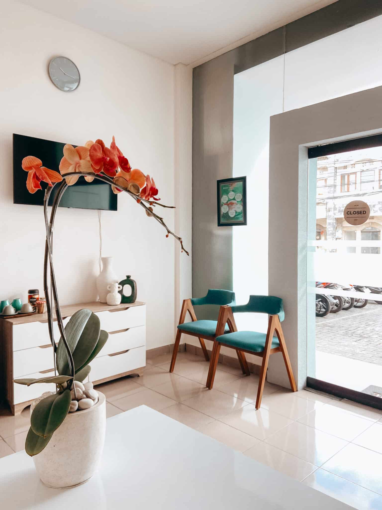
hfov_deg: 53.1
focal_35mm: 26
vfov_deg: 67.3
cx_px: 191
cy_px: 255
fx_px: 383
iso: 50
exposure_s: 1/120
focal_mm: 4.25
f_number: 1.8
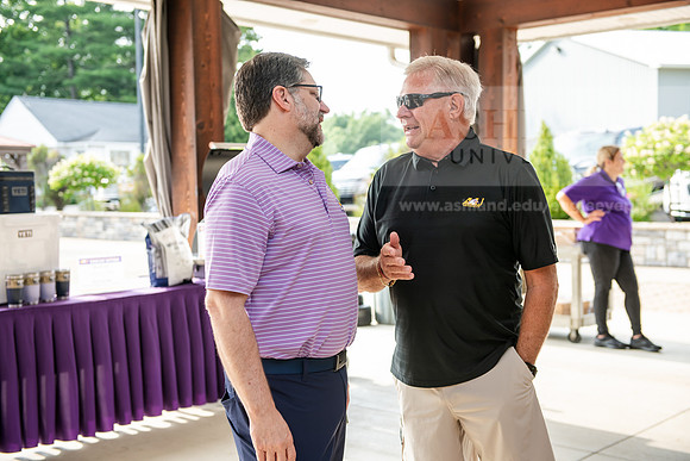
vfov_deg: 27.0
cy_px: 230
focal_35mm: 50
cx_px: 345
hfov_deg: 39.6
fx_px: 959
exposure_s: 1/200
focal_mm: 50
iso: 200
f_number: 3.5
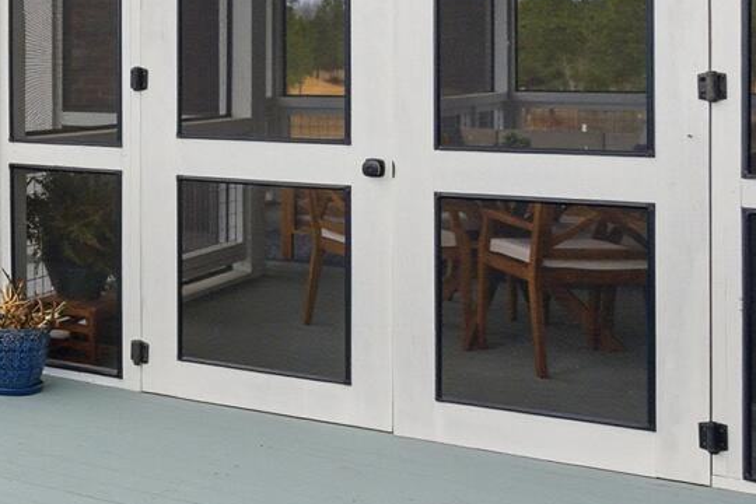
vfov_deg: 21.2
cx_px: -217
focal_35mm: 63
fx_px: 1323
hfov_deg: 27.0
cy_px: 71
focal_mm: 17
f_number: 8
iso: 500
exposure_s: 1/4000
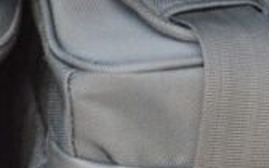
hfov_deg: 5.5
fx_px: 2805
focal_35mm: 383
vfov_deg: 3.4
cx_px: 317
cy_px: 307
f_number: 11
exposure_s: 1/5
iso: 200
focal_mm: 35
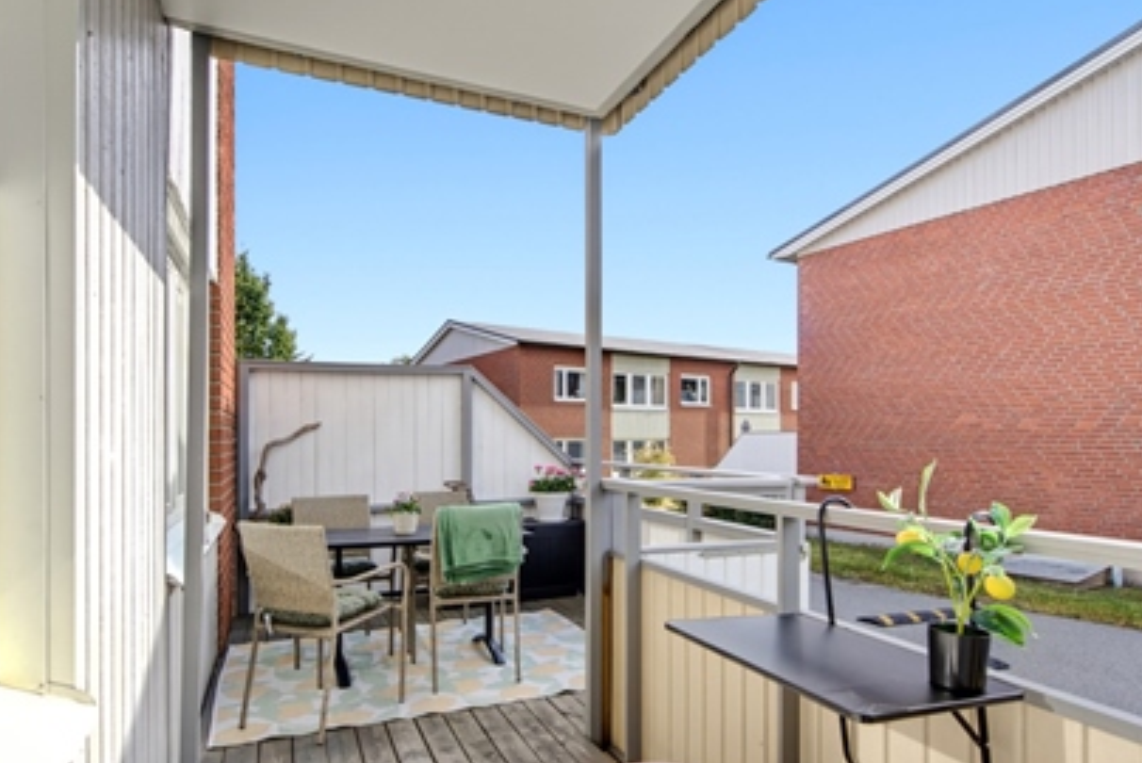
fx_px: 667
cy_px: 415
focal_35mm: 21
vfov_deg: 59.5
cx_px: 582
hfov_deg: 81.2
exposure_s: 1/100
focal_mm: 16
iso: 200
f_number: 8
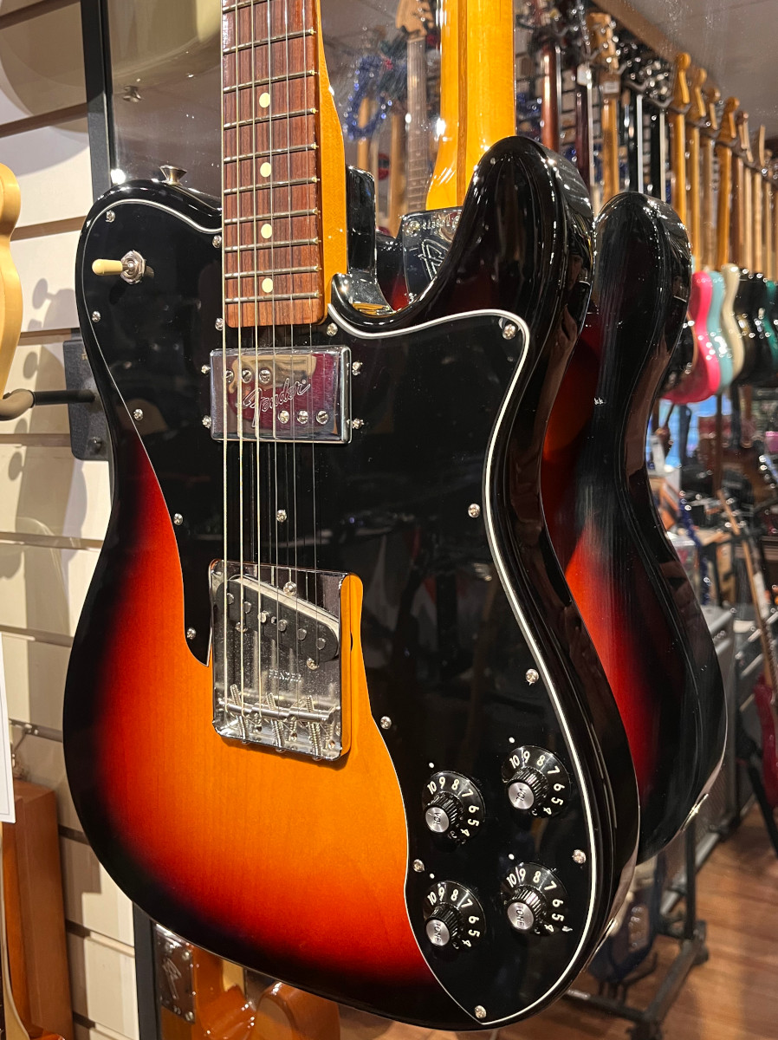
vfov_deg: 67.3
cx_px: 389
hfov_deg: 53.0
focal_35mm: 26
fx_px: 780
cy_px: 520
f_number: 1.6
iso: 250
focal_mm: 5.1
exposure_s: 1/60
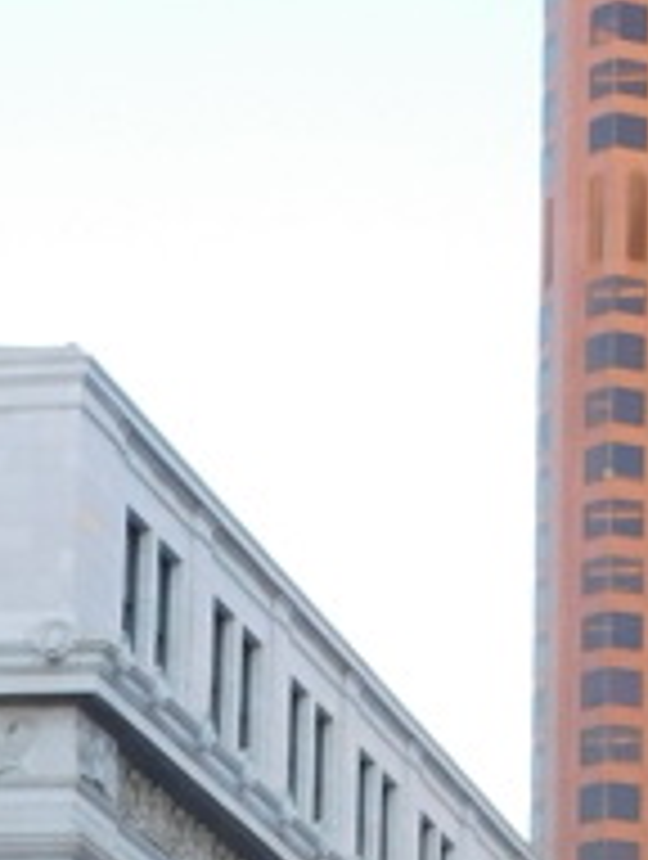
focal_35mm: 188
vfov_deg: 10.3
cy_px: 1027
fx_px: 4677
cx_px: 900
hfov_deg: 7.8
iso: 125
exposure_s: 1/50
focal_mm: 8
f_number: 4
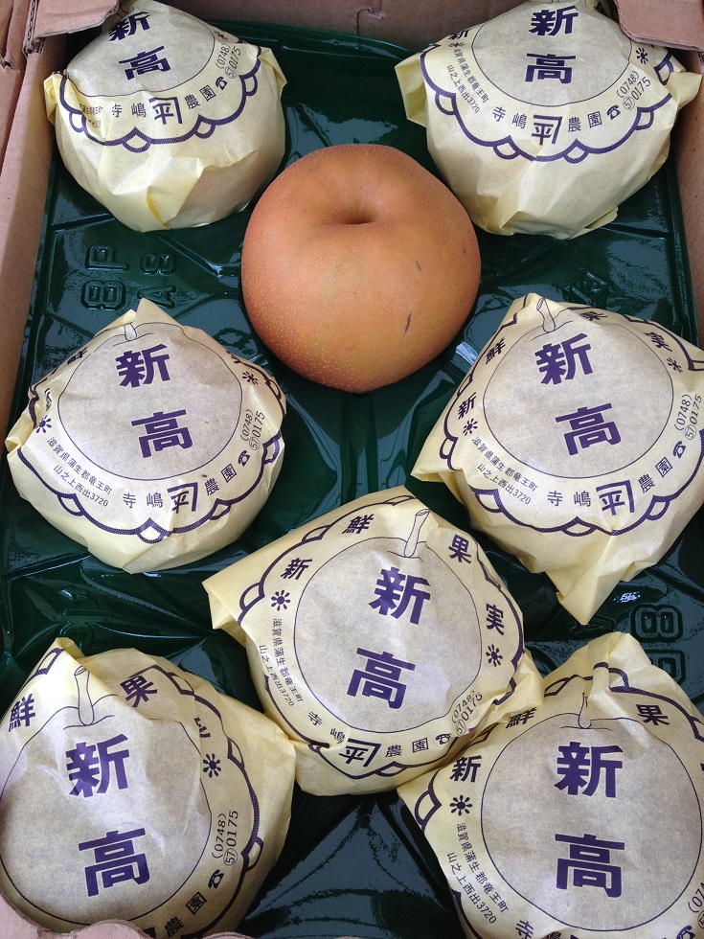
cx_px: 352
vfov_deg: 52.6
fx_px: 949
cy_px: 470
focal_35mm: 35
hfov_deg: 40.7
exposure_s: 1/60
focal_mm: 4.28
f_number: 2.4
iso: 64
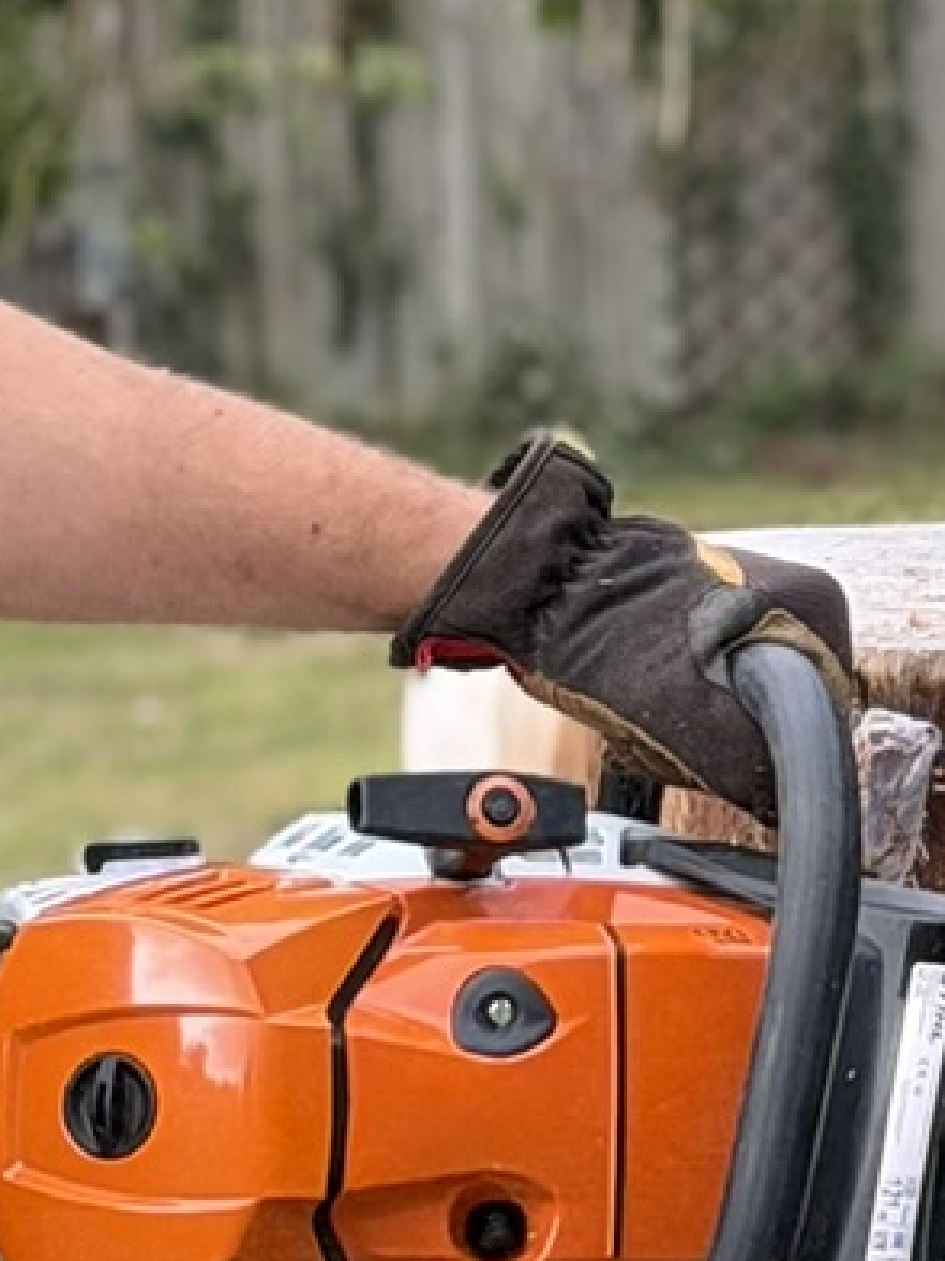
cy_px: 576
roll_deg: +1.1
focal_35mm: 251
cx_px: 1778
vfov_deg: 7.9
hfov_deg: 5.8
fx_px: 9136
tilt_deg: -1.3
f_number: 1.78
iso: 80
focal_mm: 6.76
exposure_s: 1/733
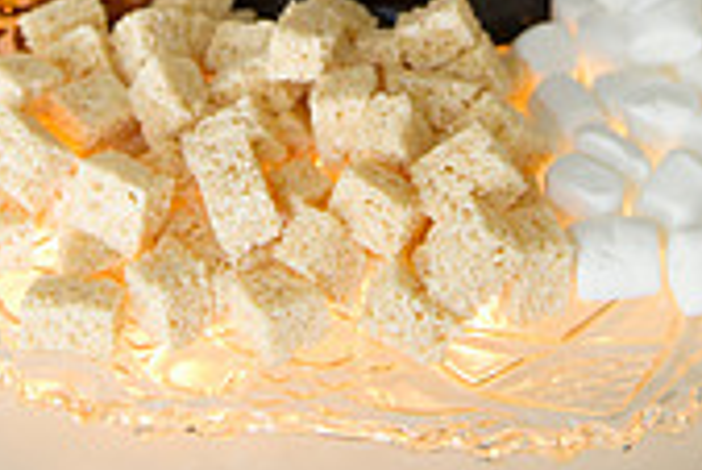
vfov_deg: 13.3
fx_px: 1815
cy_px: -378
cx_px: 347
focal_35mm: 93
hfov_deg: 21.9
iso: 1250
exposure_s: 1/100
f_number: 3.5
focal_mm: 35
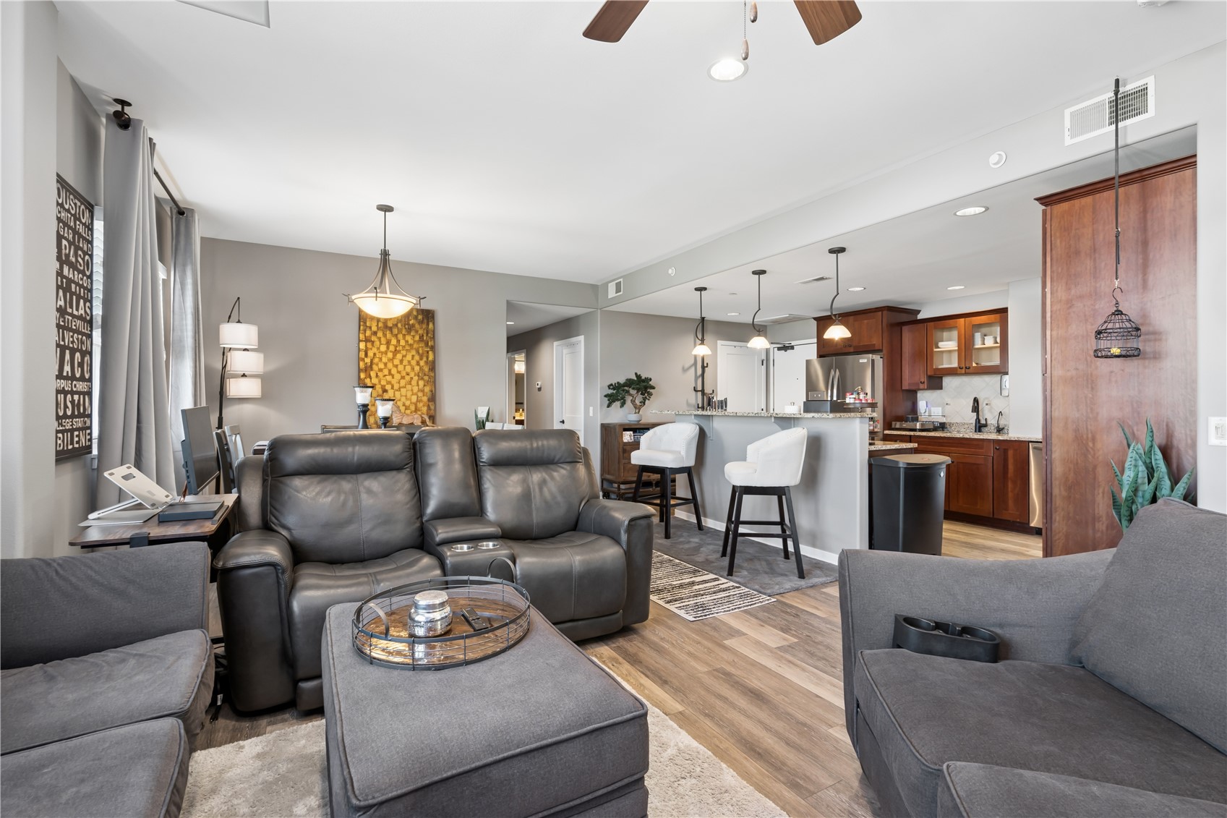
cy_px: 409
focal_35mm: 17
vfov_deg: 70.4
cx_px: 614
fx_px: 579
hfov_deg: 93.3
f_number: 9
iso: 400
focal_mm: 17
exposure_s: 1/6
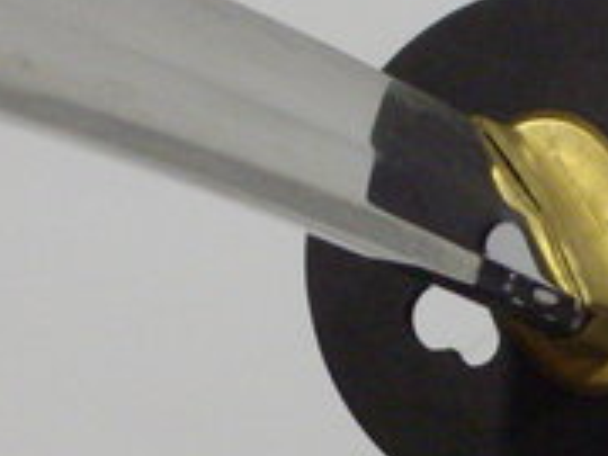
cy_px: 292
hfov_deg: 4.7
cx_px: 557
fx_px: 7359
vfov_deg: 3.5
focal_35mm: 419
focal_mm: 18
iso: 320
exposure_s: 1/40
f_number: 4.8
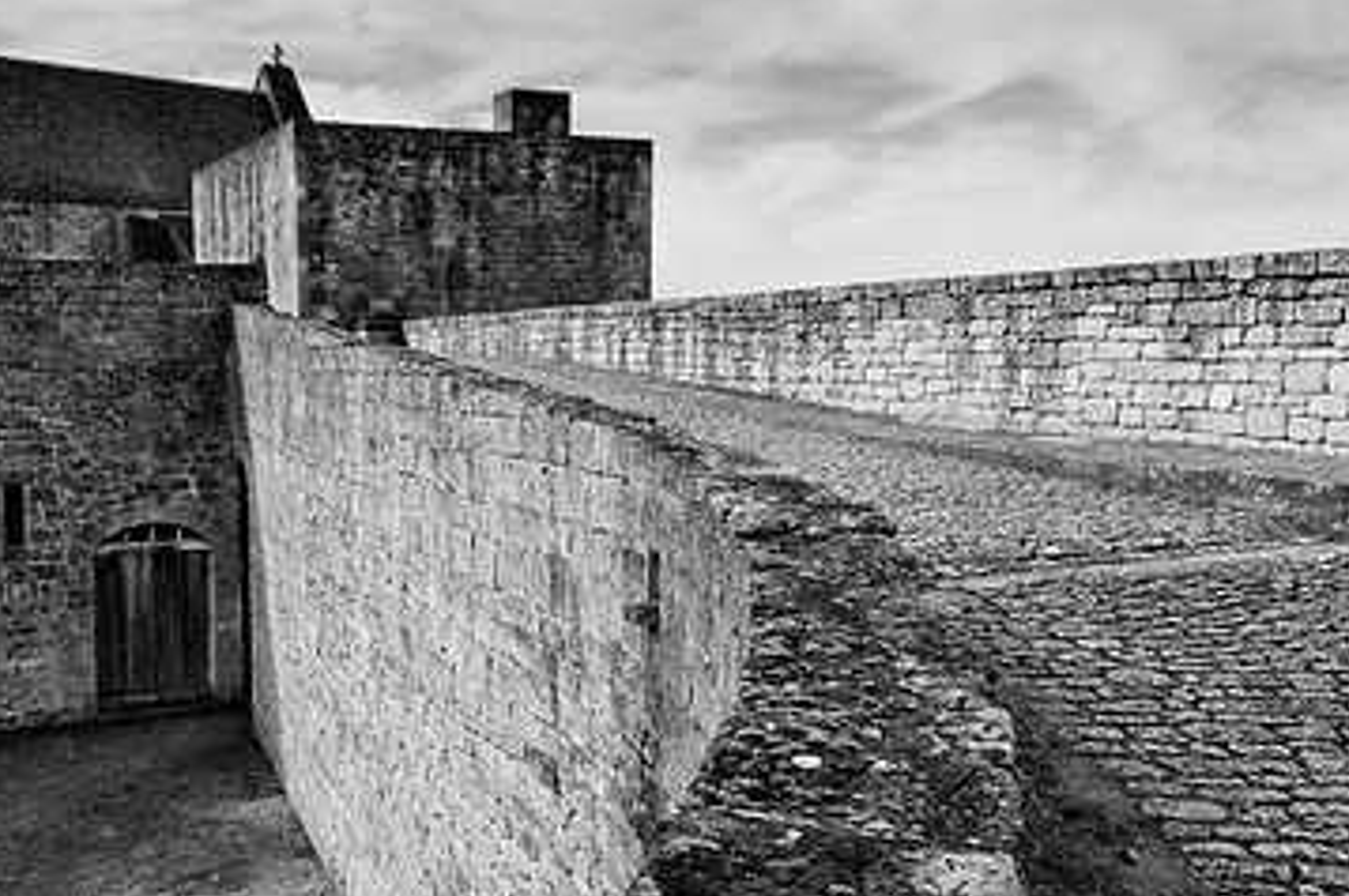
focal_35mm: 34
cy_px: 465
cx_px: 407
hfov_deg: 54.2
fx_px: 1273
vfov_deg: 38.8
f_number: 8
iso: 200
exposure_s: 1/250
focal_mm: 14
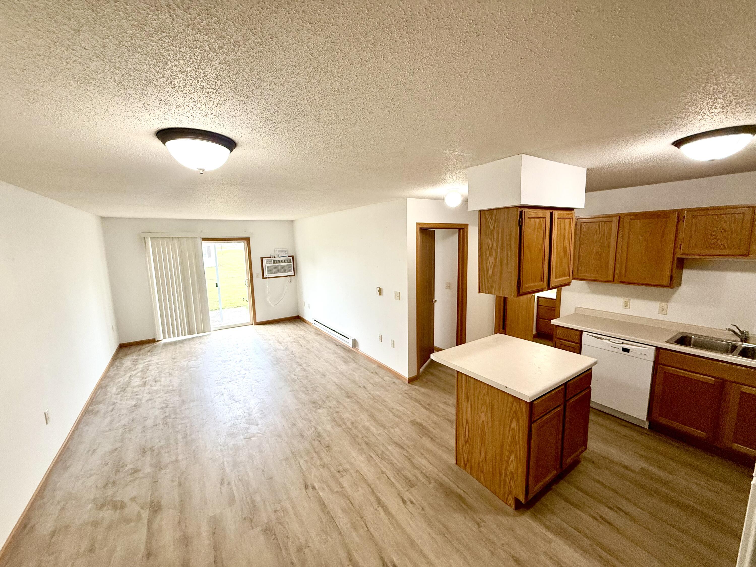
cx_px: 378
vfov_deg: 85.7
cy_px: 284
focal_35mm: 14
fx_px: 306
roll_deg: +1.5
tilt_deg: -8.1
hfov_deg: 102.1
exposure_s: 1/120
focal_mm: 2.22
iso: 200
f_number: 2.2
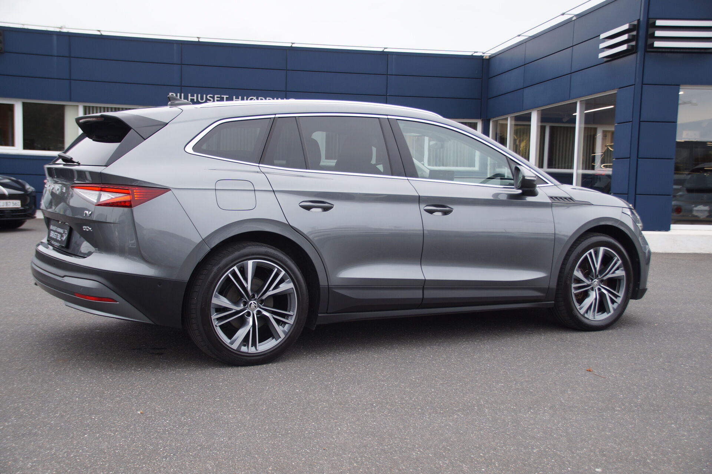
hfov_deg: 46.4
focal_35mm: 42
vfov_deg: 31.9
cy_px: 237
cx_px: 356
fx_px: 830
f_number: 4
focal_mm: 28
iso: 125
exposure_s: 1/60
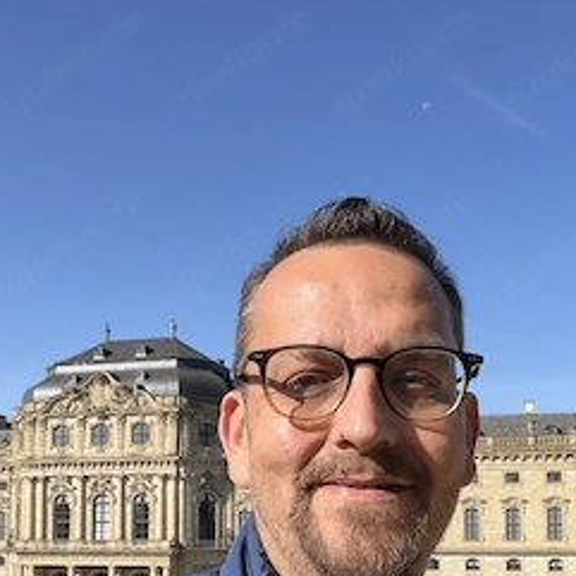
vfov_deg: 37.0
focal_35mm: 44
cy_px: 464
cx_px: 325
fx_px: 828
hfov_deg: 38.3
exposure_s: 1/1224
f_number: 1.9
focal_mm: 2.71
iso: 32
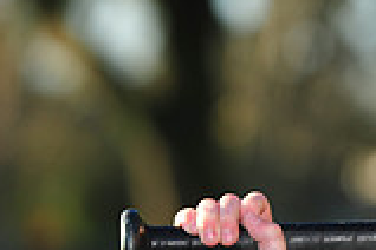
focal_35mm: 475
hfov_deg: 4.3
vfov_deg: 2.9
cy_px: 262
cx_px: 638
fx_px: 4961
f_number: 4.5
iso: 200
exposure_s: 1/640
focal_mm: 130
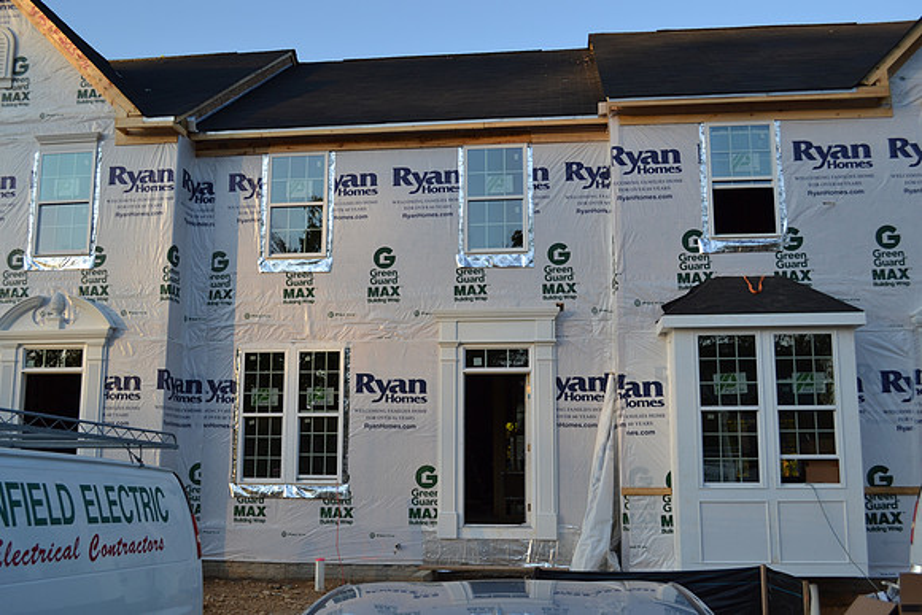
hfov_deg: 53.1
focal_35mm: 36
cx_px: 461
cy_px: 308
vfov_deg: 36.9
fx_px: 922
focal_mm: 24
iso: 100
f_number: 5.6
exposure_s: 1/125
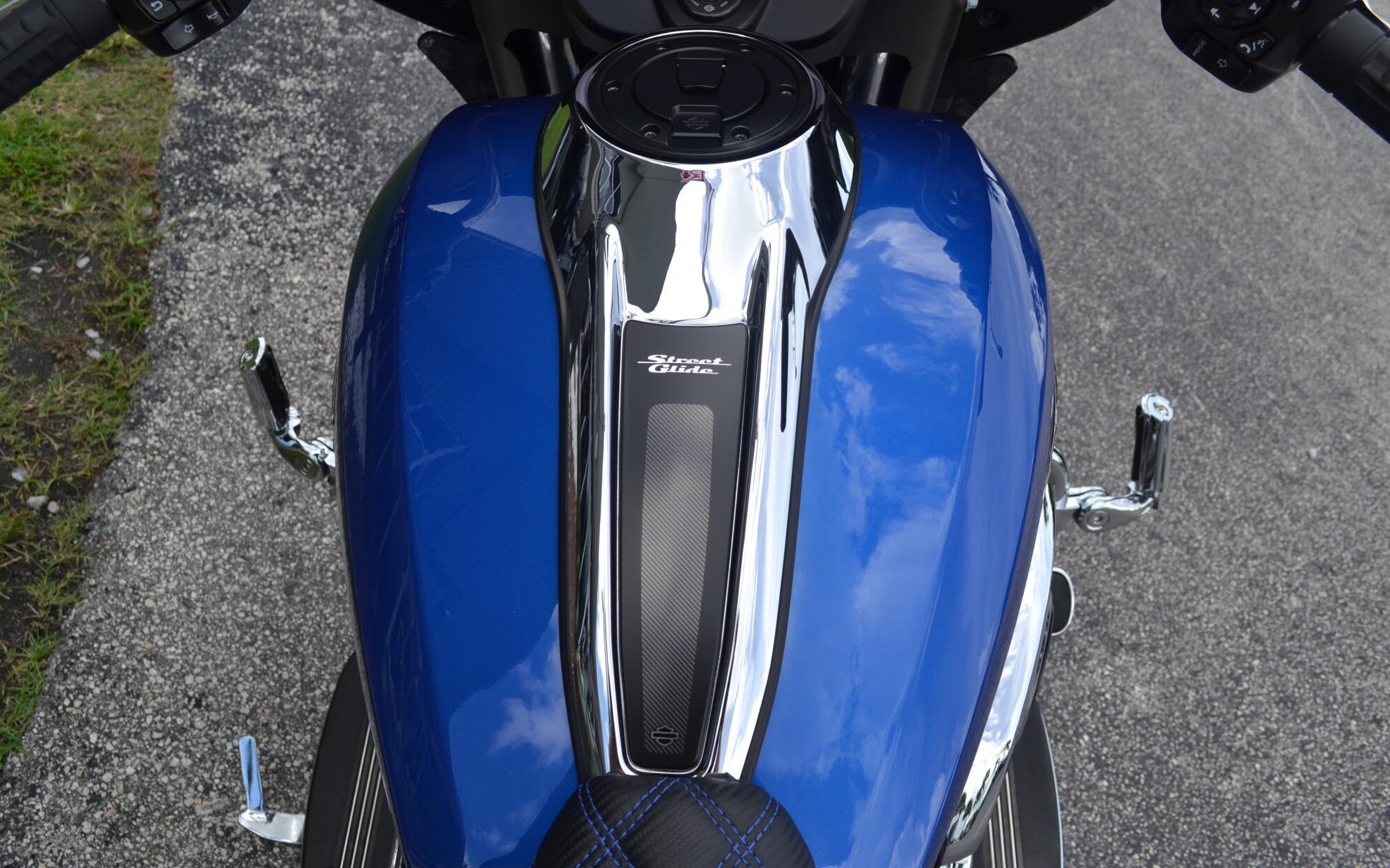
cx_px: 689
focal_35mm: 34
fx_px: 1288
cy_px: 449
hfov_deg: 56.7
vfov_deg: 37.3
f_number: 7.1
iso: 100
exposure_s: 1/200
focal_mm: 22
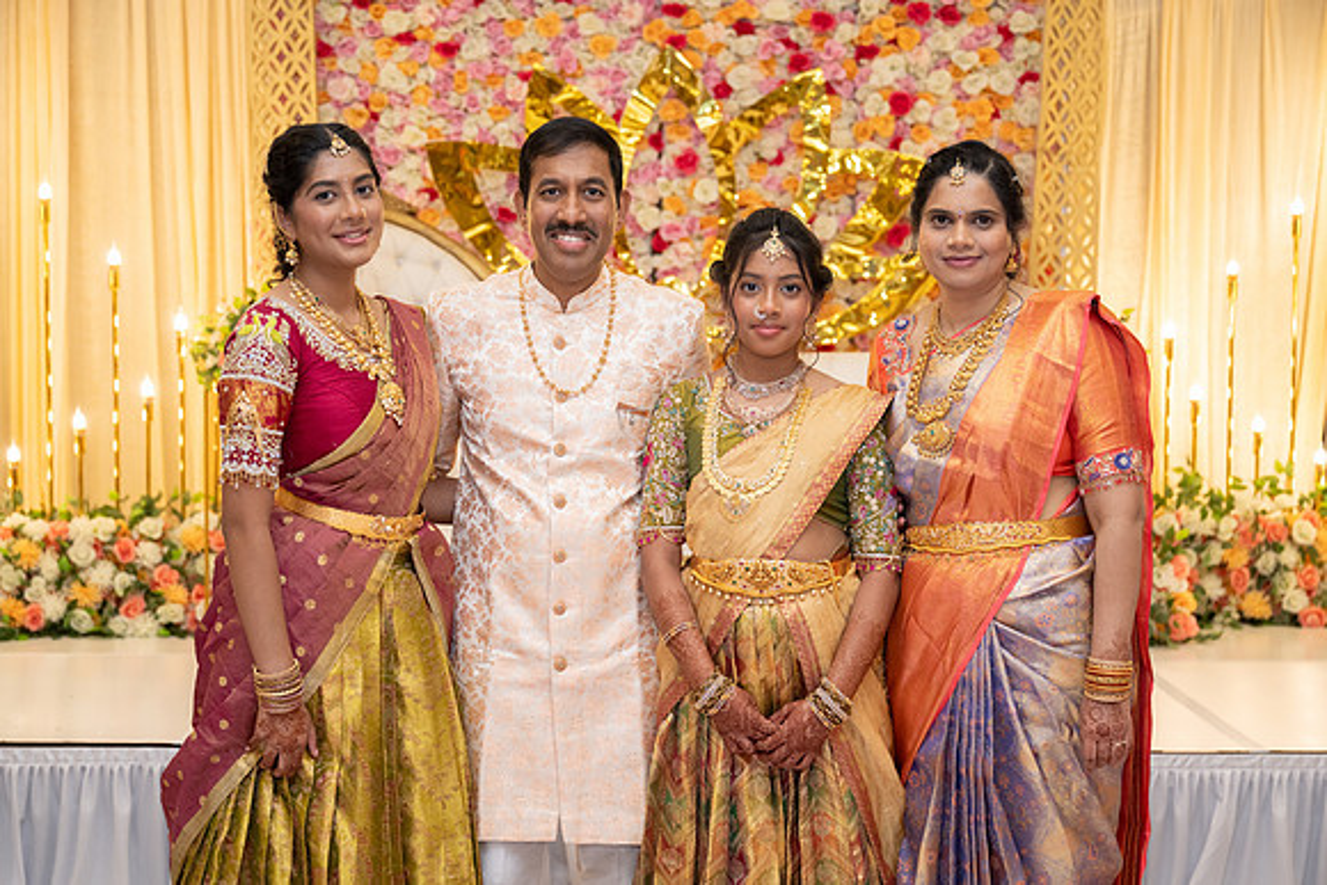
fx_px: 2161
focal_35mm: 59
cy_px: 442
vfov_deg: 23.2
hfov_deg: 34.1
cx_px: 664
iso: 1000
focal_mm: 58
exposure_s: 1/160
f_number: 3.5
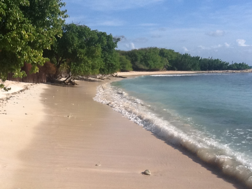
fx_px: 233
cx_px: 126
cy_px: 94
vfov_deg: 44.2
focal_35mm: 32
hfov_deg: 56.8
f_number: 2.4
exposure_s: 1/2232
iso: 80
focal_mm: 2.03
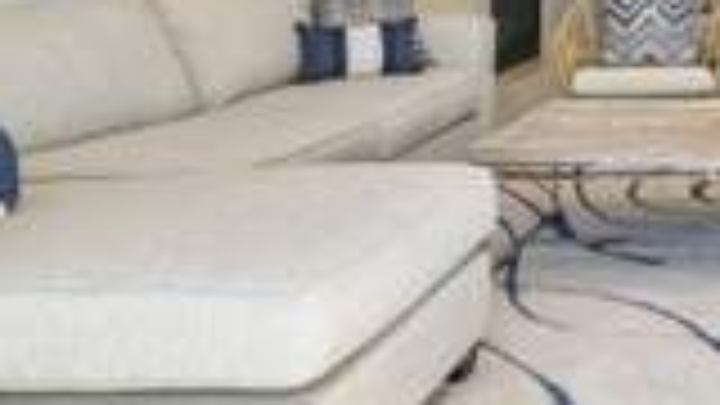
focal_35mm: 47
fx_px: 897
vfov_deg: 23.6
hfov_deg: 34.8
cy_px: -61
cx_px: 864
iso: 160
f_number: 11
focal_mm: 10
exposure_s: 1/15
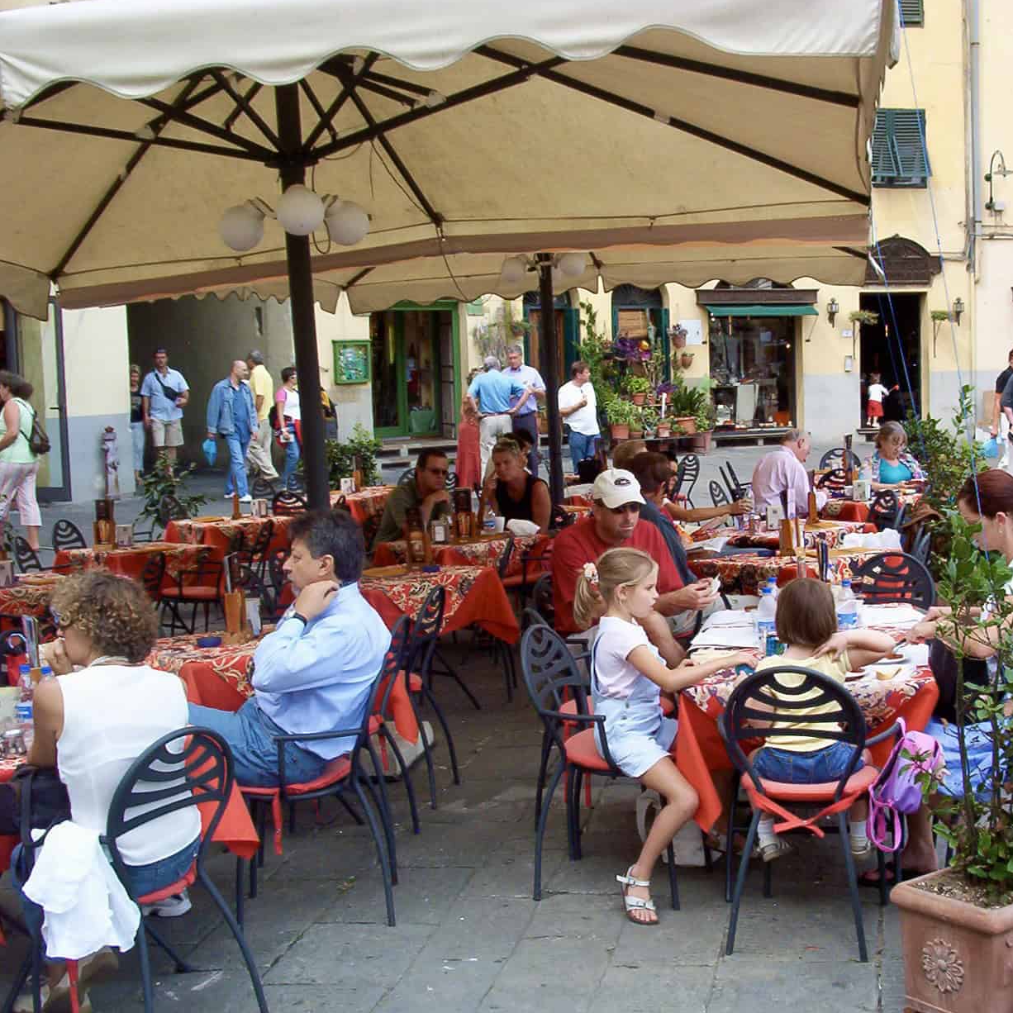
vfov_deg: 36.8
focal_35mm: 46
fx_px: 1523
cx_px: 647
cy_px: 505
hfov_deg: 36.5
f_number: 4.5
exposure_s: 1/208
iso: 100
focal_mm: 6
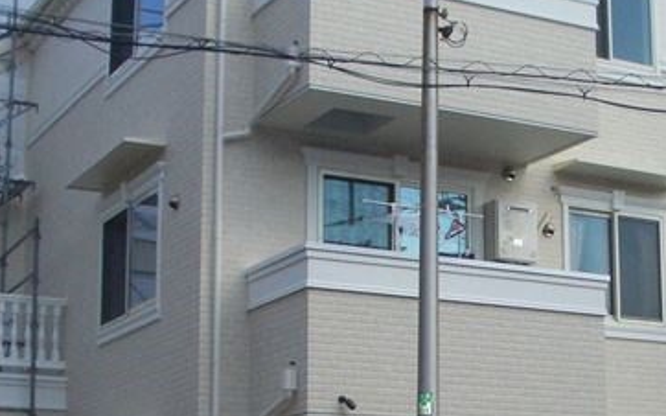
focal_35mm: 82
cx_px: 495
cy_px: 350
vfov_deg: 15.8
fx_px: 1488
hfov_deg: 25.0
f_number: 4.3
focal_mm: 5.8
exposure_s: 1/1250
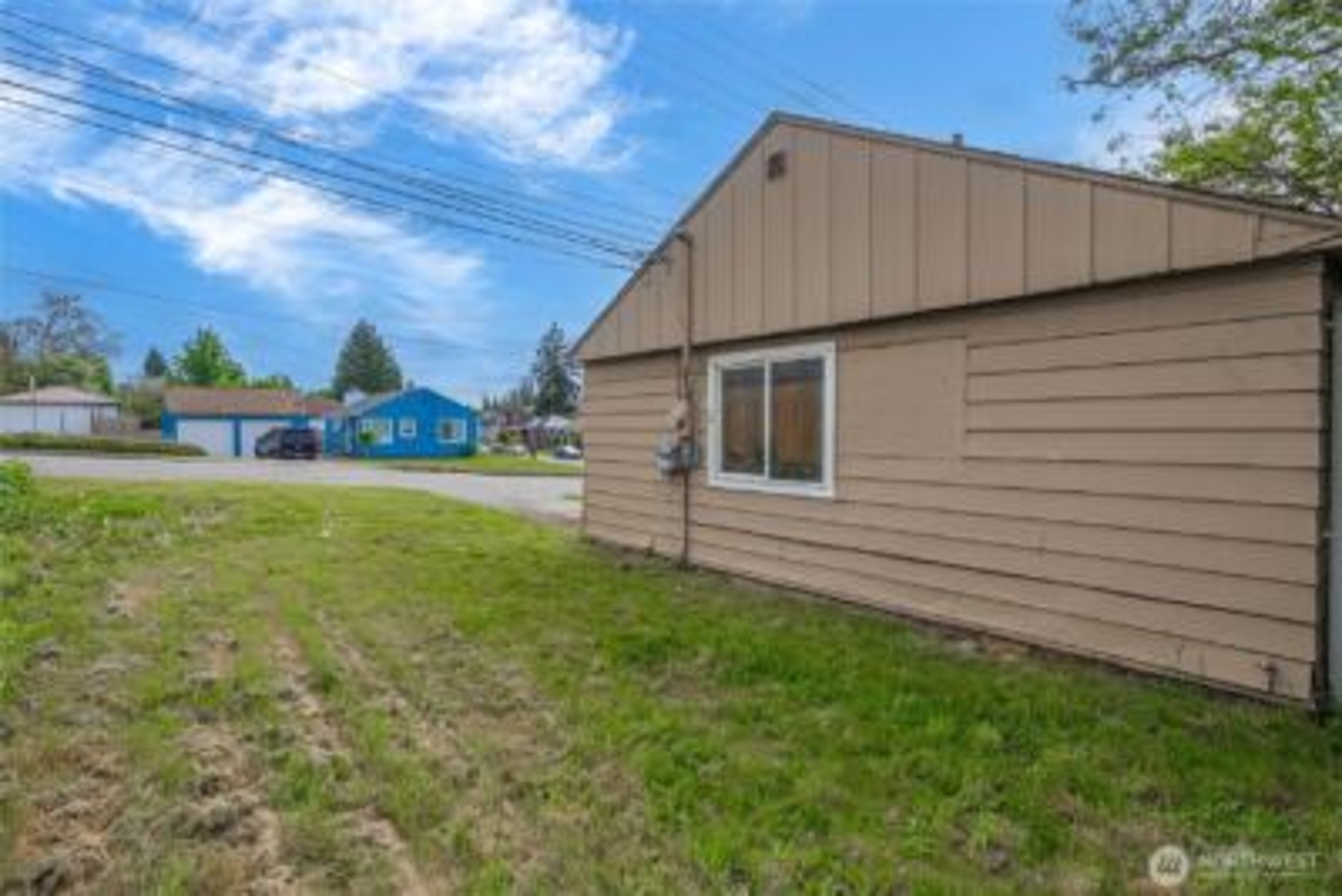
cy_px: 448
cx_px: 671
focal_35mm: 17
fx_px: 634
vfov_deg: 70.5
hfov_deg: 93.3
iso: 80
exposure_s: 1/160
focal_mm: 17
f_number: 7.1
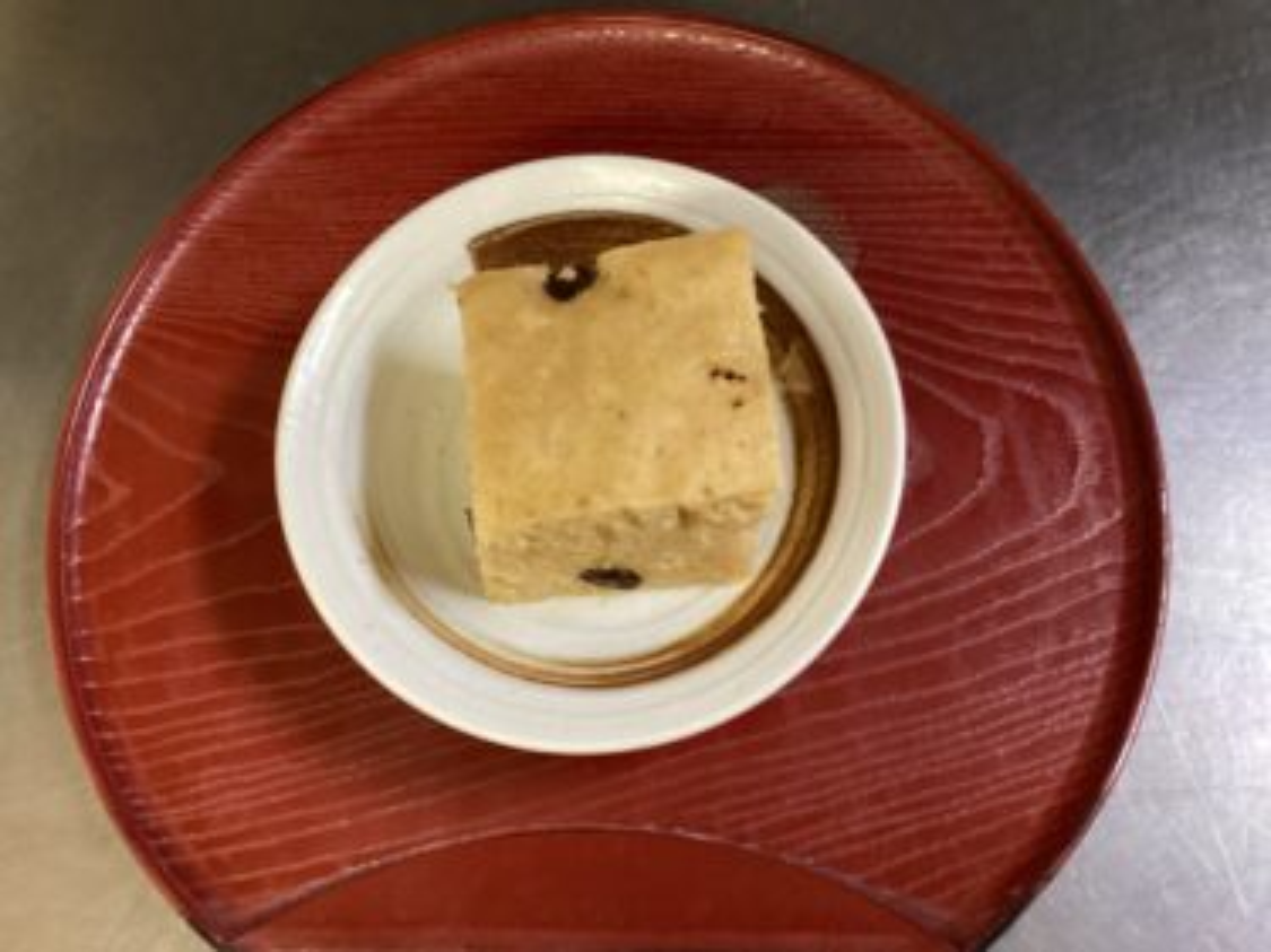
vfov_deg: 45.4
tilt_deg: -74.2
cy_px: 476
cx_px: 636
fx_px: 1138
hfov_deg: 58.4
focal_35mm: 31
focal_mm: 3.3
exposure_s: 1/50
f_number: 2.4
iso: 250
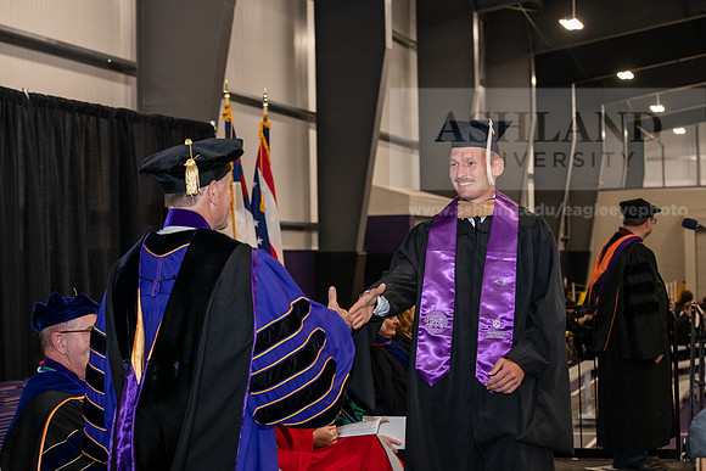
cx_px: 353
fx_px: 1373
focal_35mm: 70
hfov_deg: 28.8
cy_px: 236
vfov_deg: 19.5
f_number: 5.6
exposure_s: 1/200
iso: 2500
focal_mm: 70
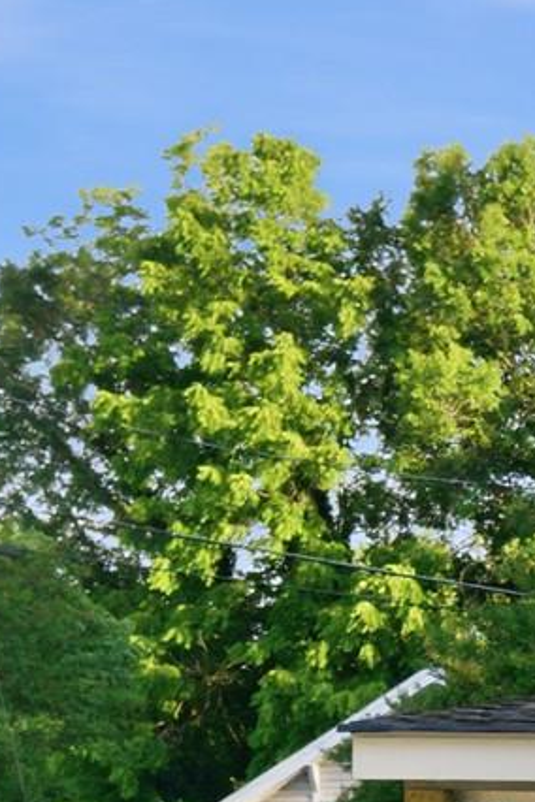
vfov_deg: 16.3
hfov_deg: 9.8
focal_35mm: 120
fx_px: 2675
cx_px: 1360
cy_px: 971
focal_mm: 8.7
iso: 230
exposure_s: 1/60
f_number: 1.8
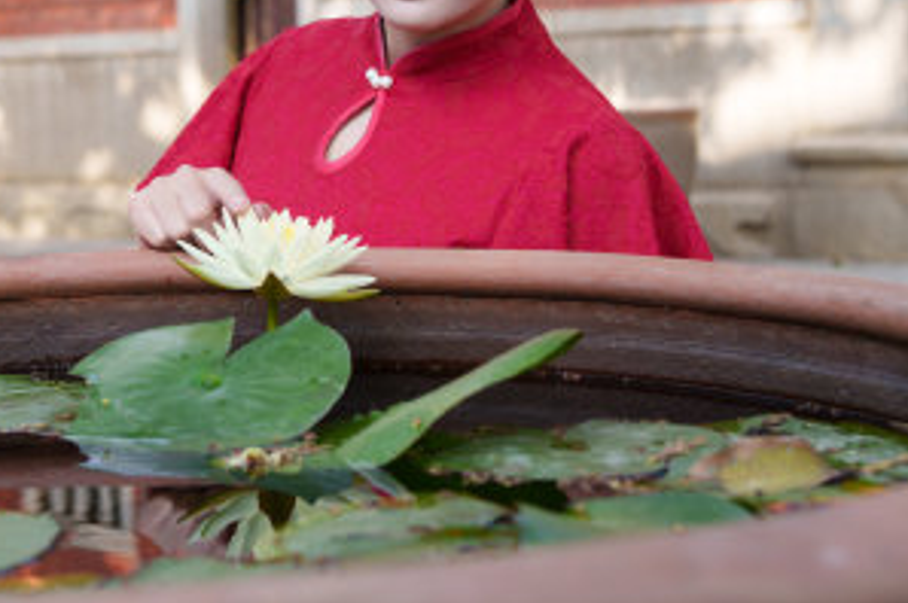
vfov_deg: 18.7
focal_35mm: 72
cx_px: 329
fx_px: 1814
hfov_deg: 28.0
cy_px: 119
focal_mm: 35
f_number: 4
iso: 100
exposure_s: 1/125
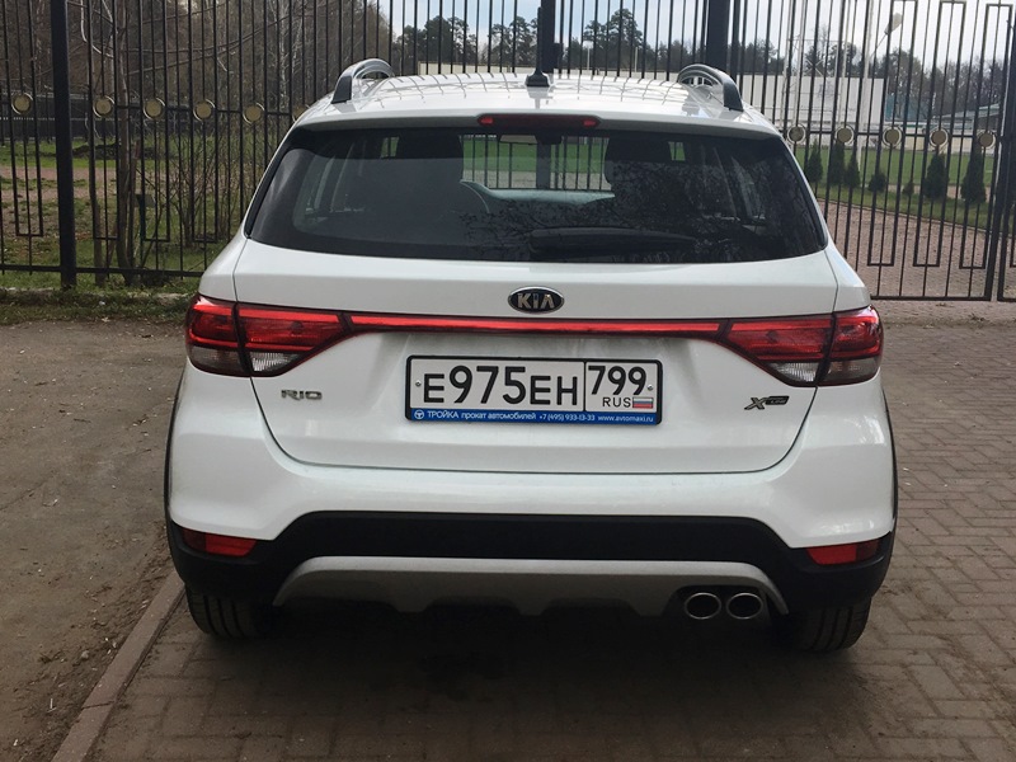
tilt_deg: -9.3
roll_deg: -1.1
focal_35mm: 29
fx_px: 851
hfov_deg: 61.7
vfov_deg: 48.2
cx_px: 508
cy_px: 381
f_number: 2.2
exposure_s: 1/646
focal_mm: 4.15
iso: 25
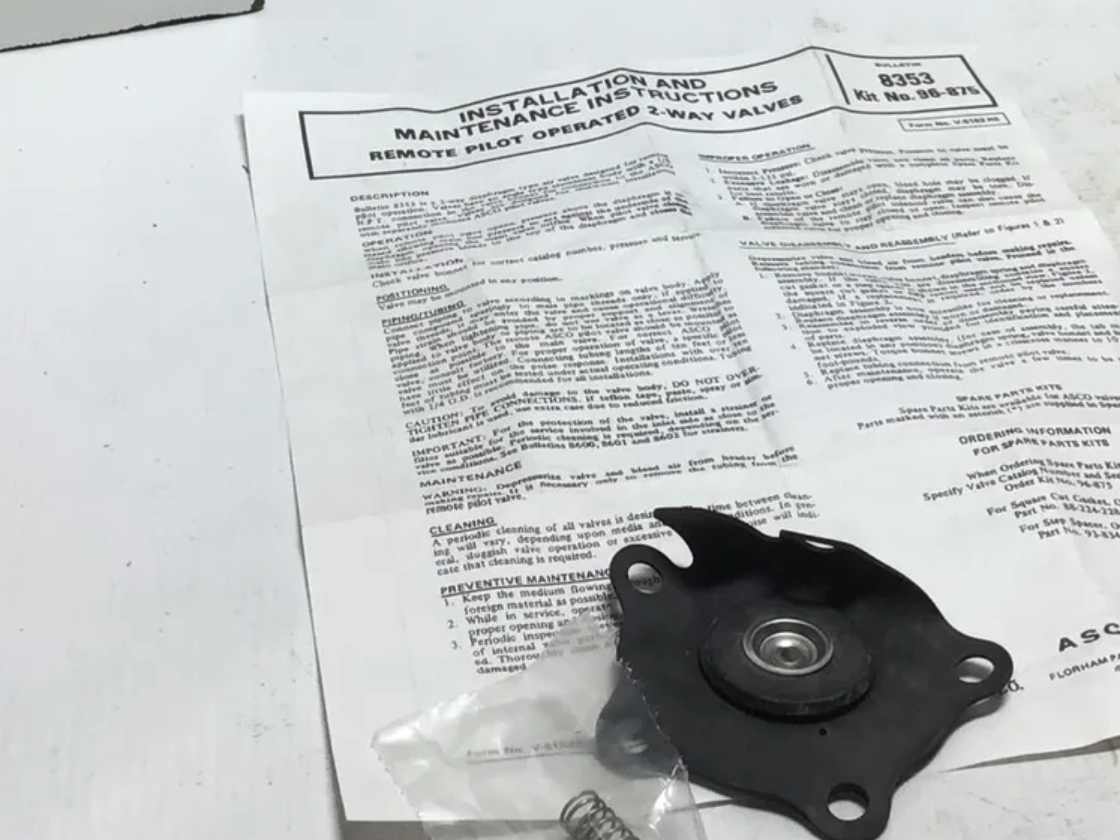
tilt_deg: -29.3
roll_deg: +1.8
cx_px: 570
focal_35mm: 83
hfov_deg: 23.6
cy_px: 40
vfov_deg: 17.4
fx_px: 2685
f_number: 2.4
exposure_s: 1/179
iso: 25
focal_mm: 3.3
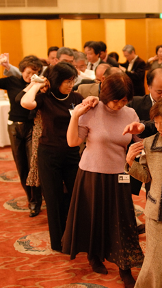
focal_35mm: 67
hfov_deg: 17.5
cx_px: 171
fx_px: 511
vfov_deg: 31.4
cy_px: 146
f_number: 2
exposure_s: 1/80
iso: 800
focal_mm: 28
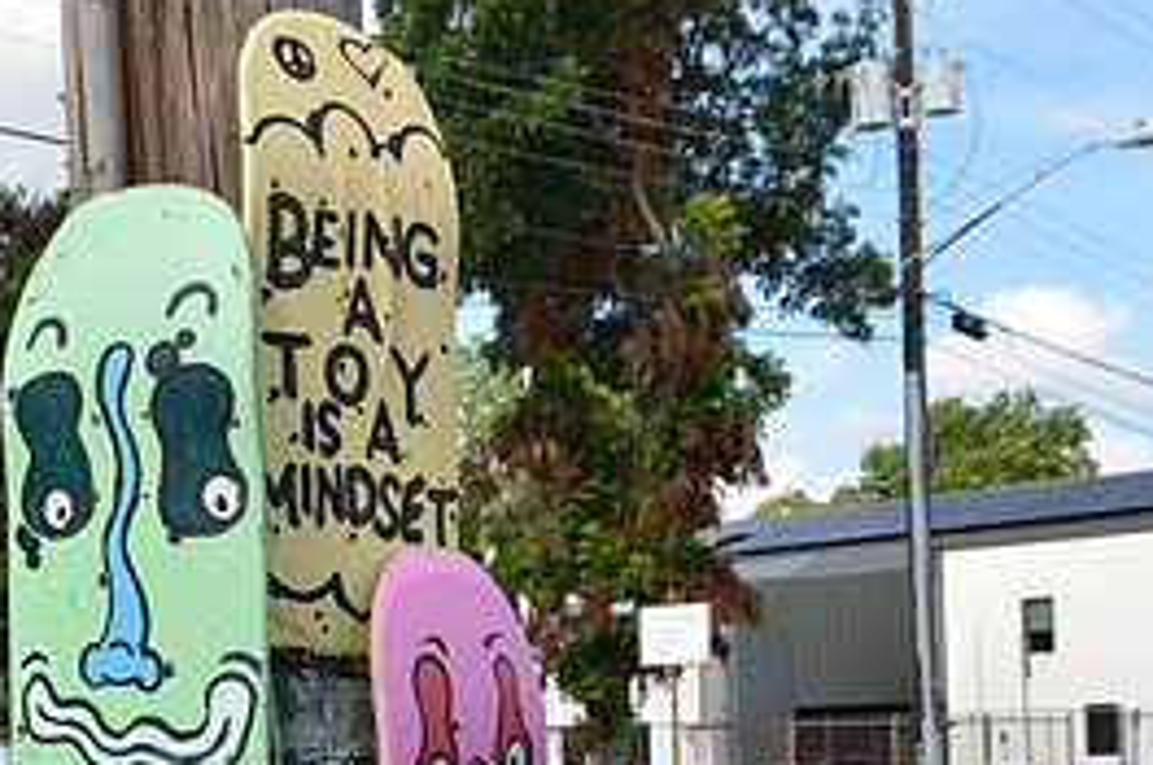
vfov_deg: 20.2
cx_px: 345
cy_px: 678
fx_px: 2110
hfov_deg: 30.2
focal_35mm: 66
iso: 160
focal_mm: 20
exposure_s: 1/250
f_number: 8
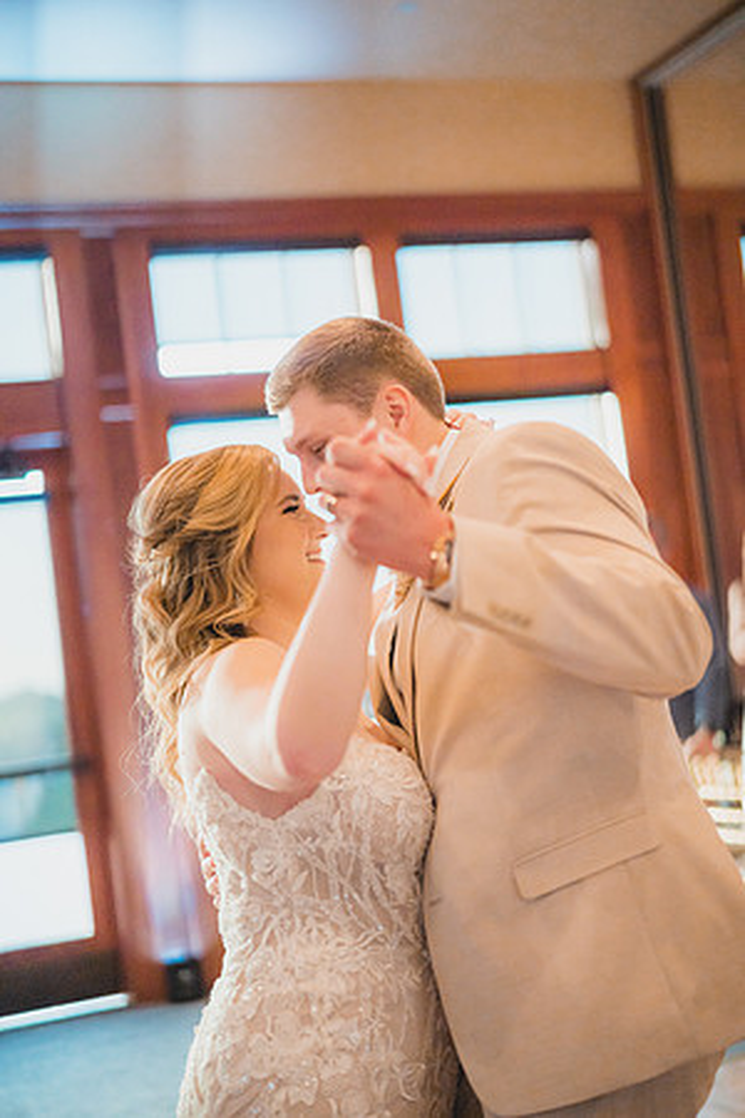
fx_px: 1552
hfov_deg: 27.0
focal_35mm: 50
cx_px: 372
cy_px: 559
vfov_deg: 39.6
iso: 1250
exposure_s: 1/3200
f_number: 1.4
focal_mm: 50
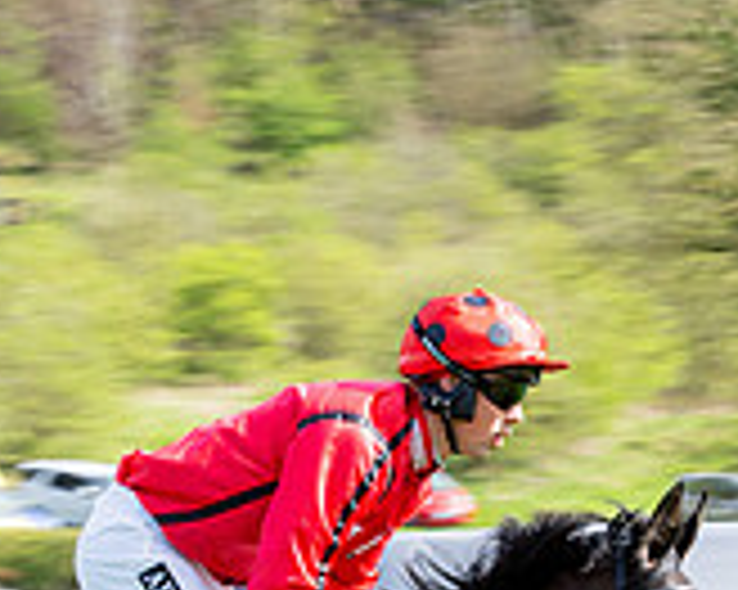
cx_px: 40
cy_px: 995
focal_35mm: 355
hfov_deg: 5.4
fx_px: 7749
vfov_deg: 4.3
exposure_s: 1/160
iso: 200
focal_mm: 92
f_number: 11
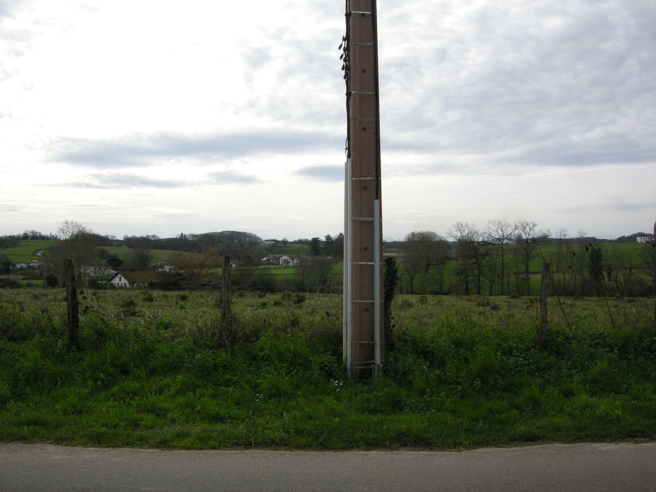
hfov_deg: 51.4
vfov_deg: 39.7
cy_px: 246
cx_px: 328
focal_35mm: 36
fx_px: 682
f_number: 6.1
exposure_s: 1/228
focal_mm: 7.5
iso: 64
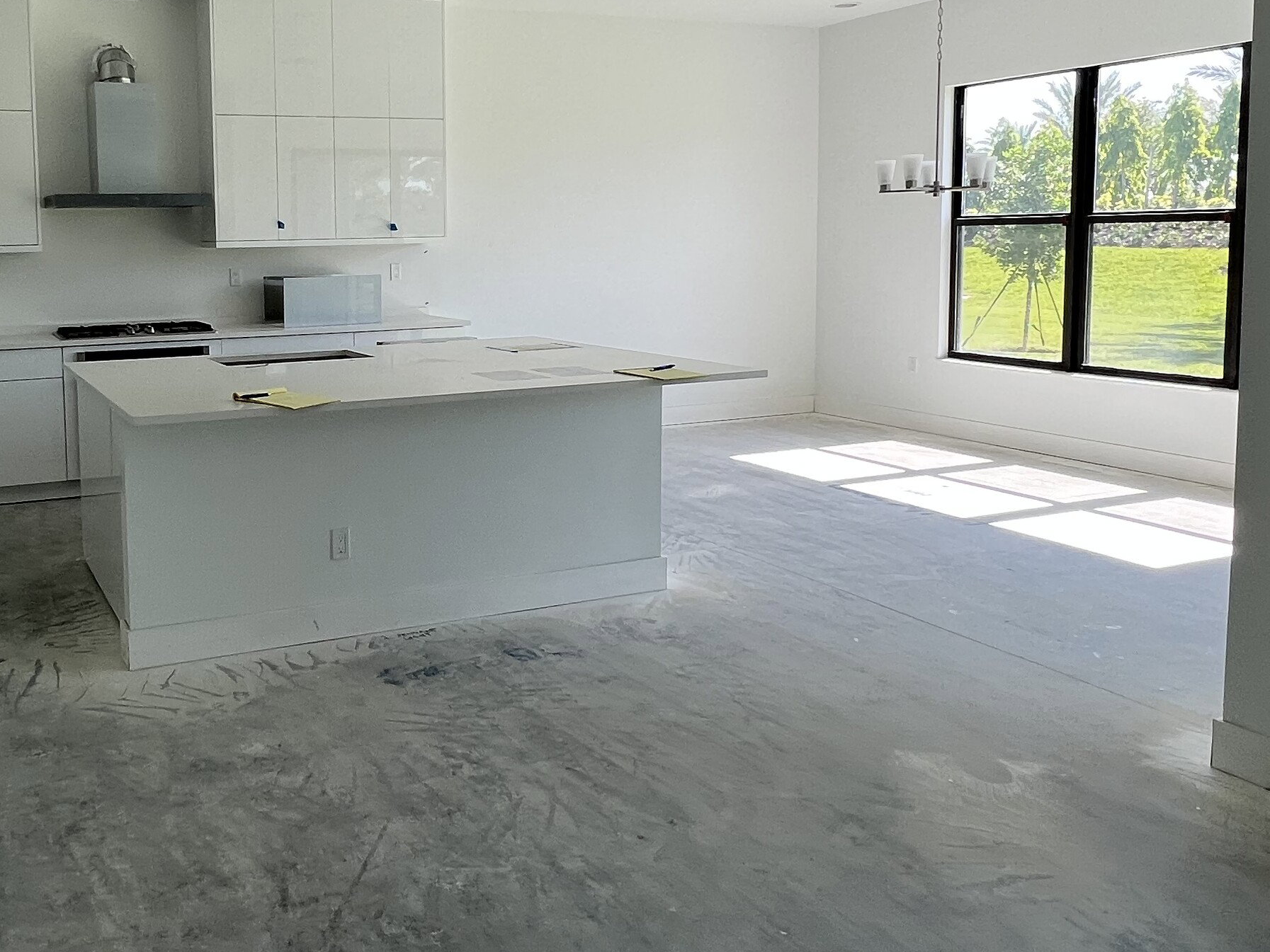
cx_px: 329
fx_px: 1064
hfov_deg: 58.7
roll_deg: +0.6
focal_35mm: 29
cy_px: 323
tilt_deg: -4.4
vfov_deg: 47.5
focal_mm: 1.57
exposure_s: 1/168
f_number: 1.8
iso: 32
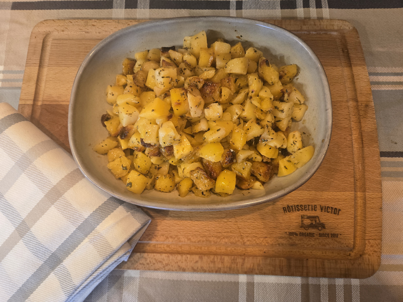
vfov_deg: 58.9
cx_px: 202
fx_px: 268
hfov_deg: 73.9
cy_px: 151
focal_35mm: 23
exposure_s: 1/101
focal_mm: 5.4
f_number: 1.8
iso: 250
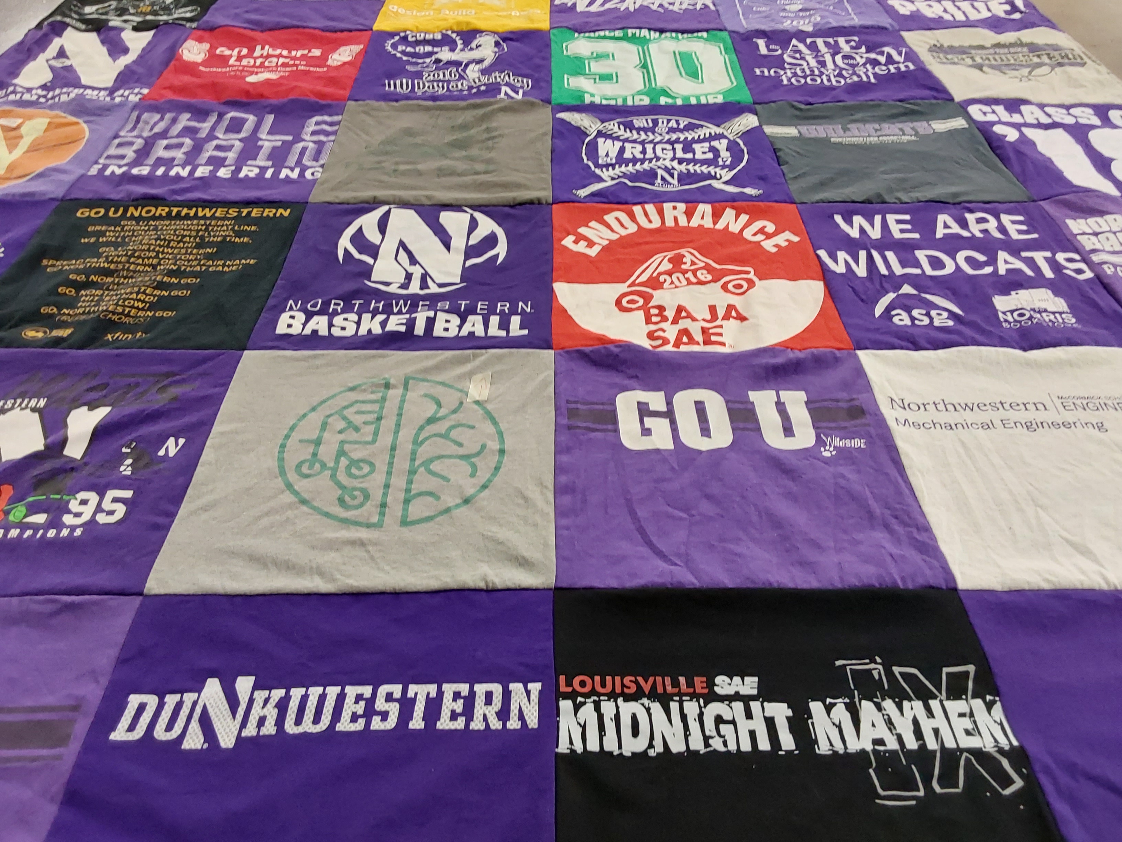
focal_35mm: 28
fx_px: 908
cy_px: 421
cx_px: 561
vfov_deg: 49.7
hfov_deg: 63.4
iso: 125
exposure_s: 1/60
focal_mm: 2.91
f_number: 1.9
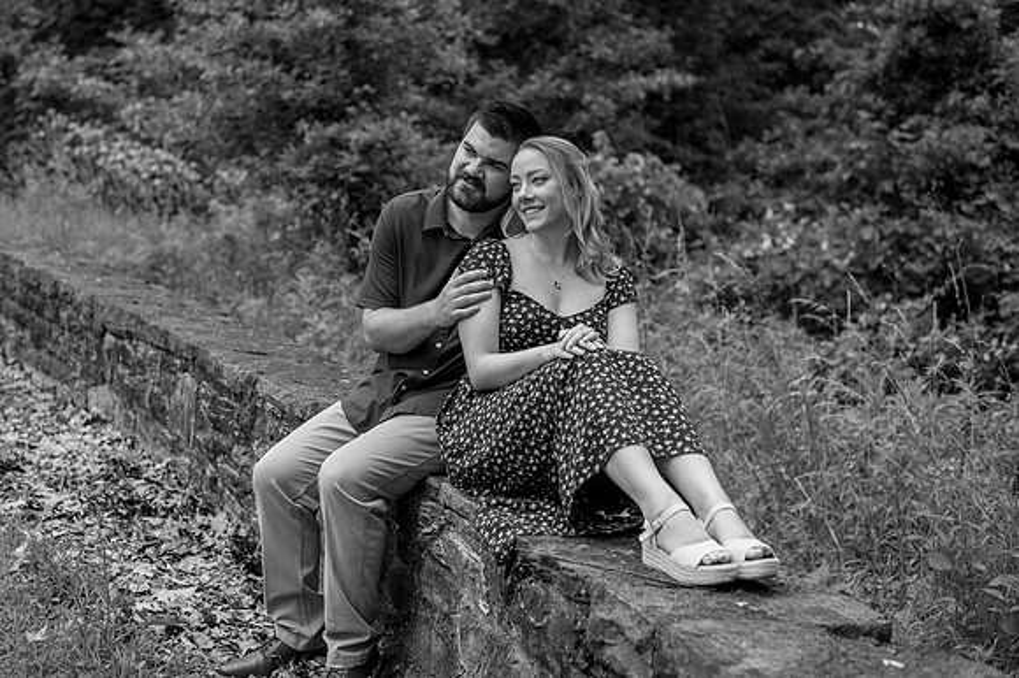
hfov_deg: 34.8
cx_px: 435
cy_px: 289
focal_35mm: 57
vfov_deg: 23.6
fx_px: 1622
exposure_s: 1/500
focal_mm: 50
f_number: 3.2
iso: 250
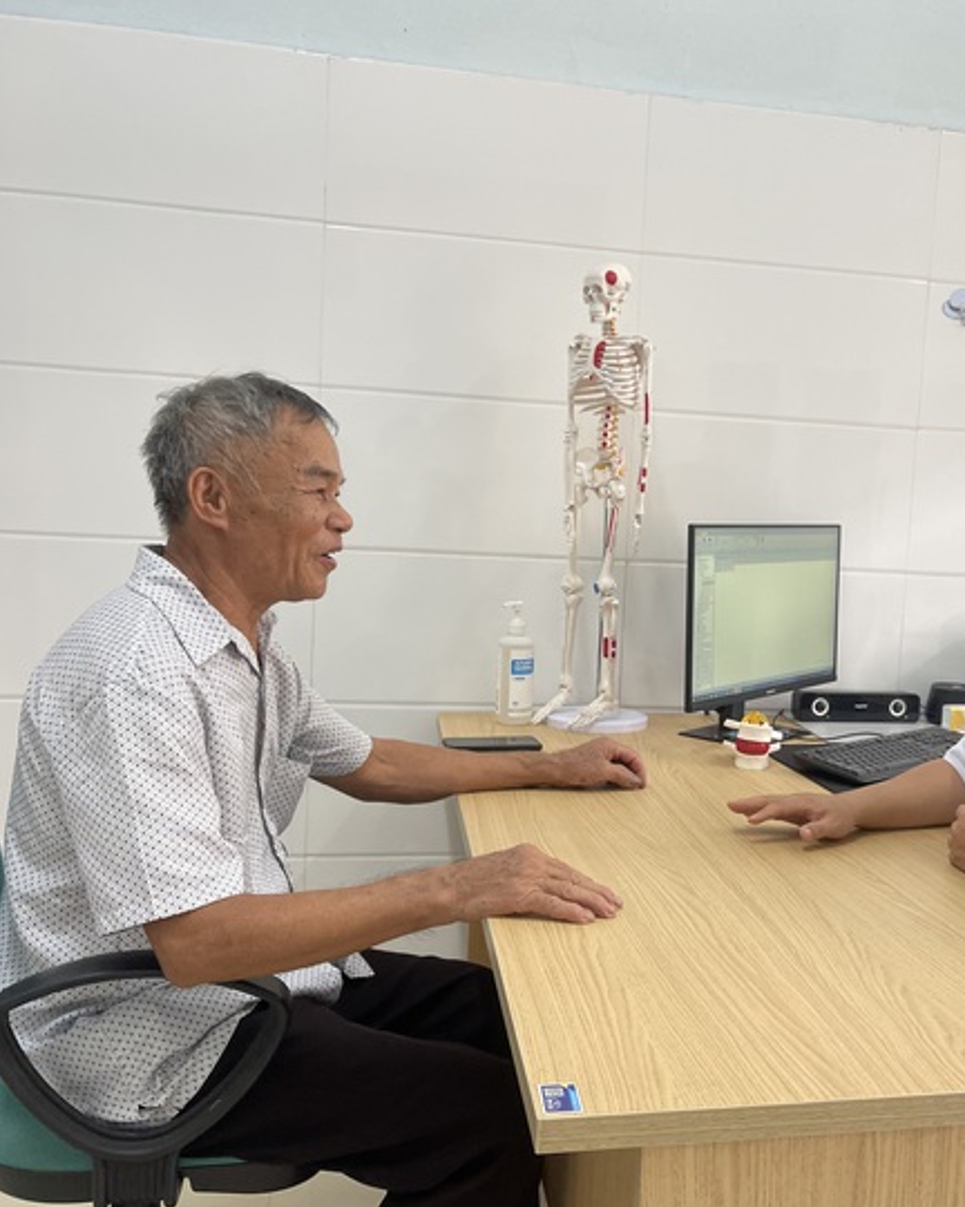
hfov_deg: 43.8
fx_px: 1178
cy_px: 608
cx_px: 652
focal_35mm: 33
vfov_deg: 54.2
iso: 125
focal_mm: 5.1
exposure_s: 1/110
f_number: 1.6
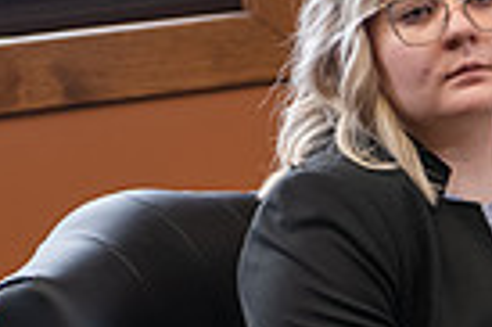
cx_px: 707
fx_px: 3590
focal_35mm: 263
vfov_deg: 5.2
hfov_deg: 7.7
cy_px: 354
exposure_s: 1/160
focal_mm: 62
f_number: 3.2
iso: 1000
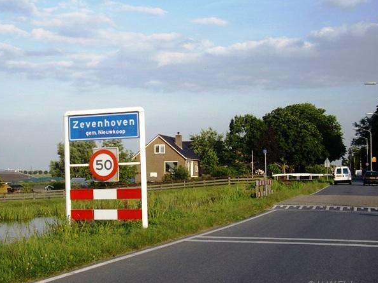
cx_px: 177
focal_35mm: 41
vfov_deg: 35.1
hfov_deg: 45.7
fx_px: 448
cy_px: 142
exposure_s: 1/500
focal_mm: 7.9
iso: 64
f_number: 2.8
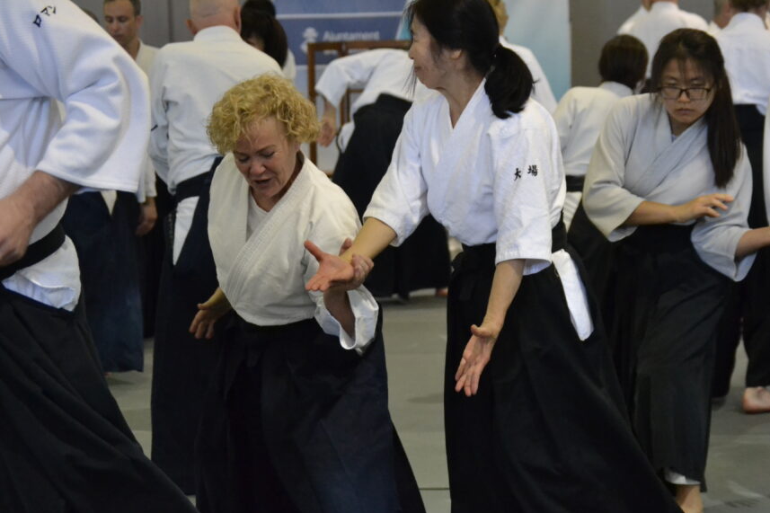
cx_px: 446
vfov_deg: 13.9
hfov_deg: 20.7
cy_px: 285
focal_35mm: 99
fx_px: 2108
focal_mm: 55
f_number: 4
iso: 3200
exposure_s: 1/250
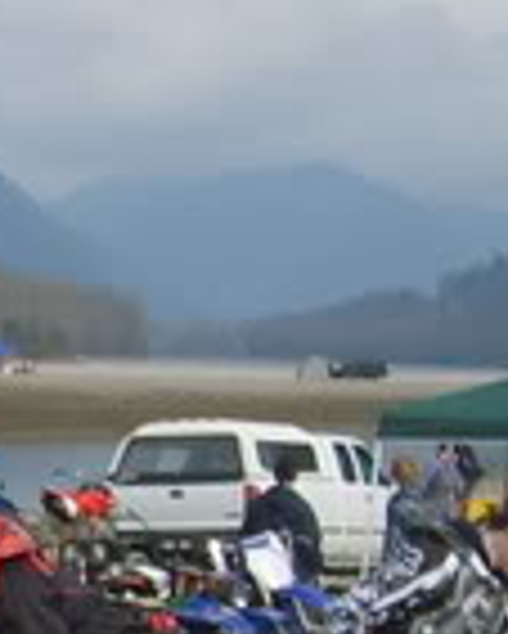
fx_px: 3642
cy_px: 841
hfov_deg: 7.5
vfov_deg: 9.7
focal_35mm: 194
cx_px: -715
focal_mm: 5.8
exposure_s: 1/1000
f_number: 2.8
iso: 50
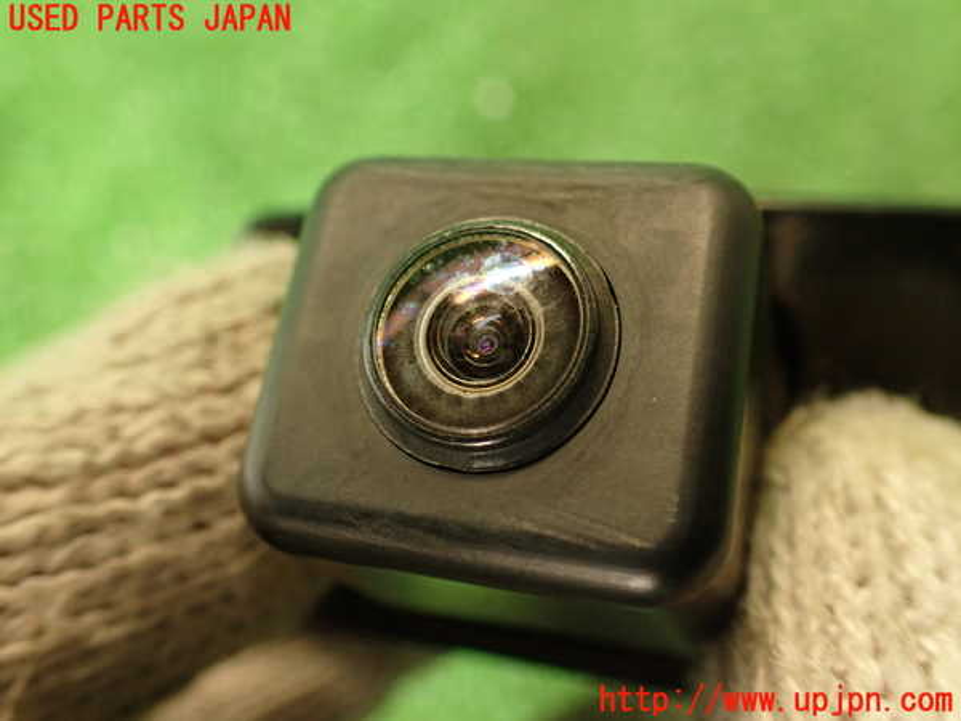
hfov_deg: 56.8
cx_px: 480
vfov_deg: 44.2
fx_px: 888
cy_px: 360
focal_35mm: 32
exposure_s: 1/30
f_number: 2.4
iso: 400
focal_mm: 5.79
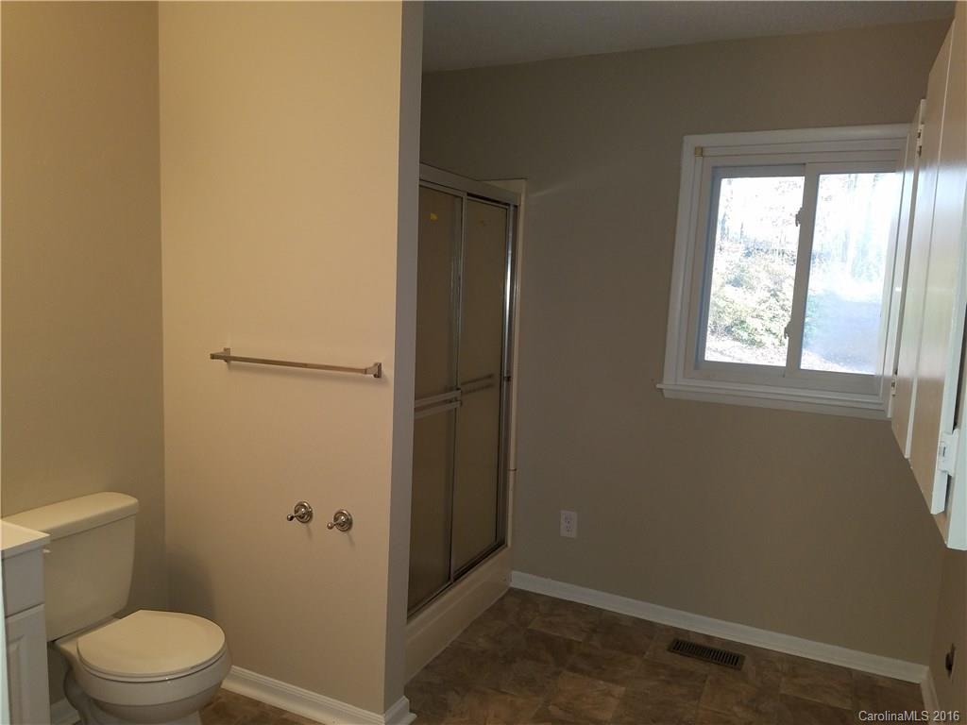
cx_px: 484
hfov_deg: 67.3
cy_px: 362
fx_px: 726
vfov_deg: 53.1
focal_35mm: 26
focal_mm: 4.2
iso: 80
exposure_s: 1/30
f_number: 1.7
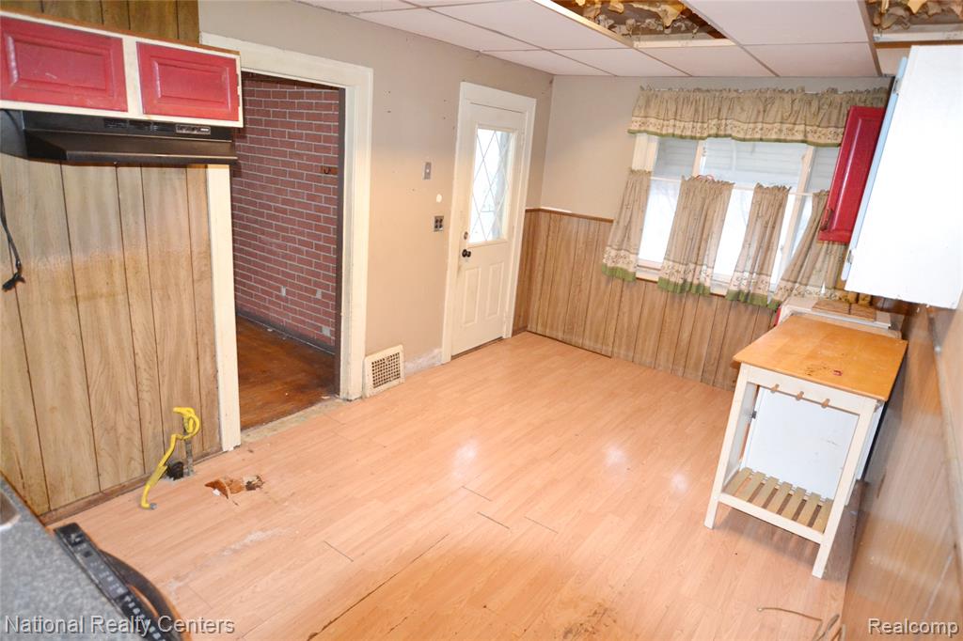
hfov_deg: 81.2
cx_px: 482
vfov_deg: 59.5
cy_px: 320
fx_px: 562
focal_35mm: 21
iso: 2800
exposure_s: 1/60
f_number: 3.5
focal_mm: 14
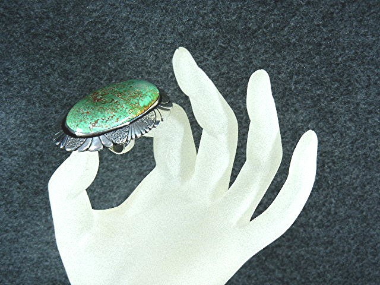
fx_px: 845
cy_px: 142
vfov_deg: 19.1
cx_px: 190
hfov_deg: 25.3
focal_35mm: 77
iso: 212
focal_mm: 13.9
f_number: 4.3
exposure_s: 1/30
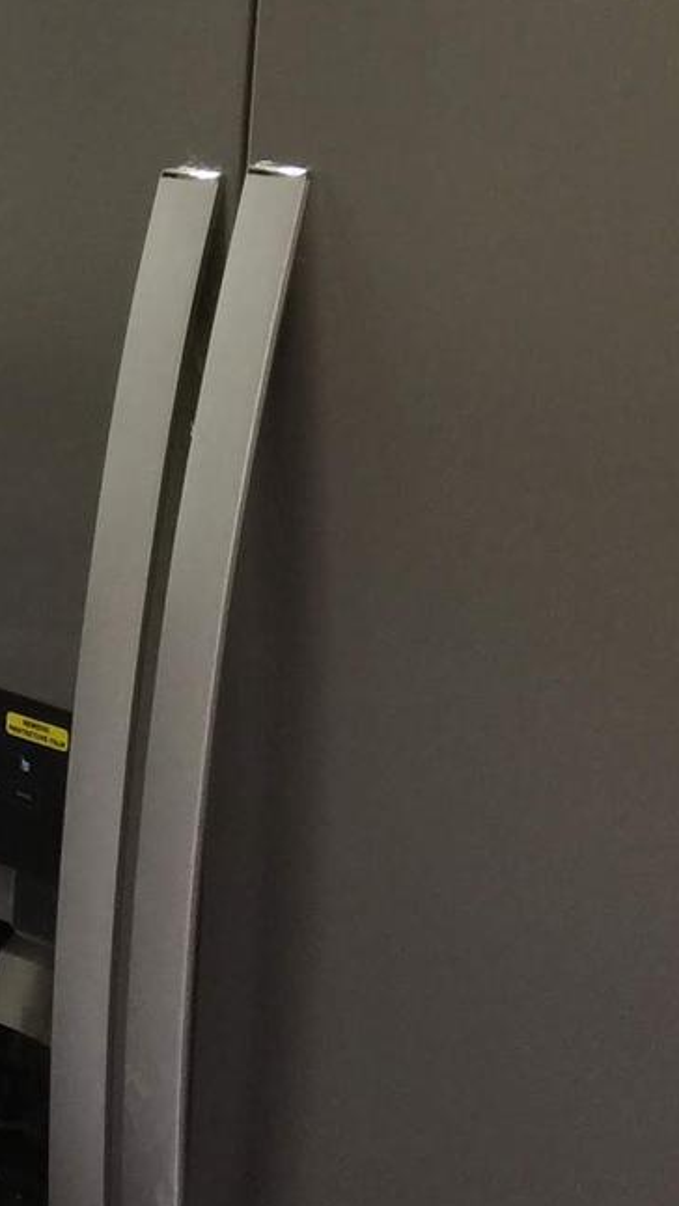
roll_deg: -2.7
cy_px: 349
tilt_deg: -7.7
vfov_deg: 21.2
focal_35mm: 100
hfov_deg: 10.1
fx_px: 3200
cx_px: -1112
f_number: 2.2
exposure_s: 1/15
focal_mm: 4.15
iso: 50
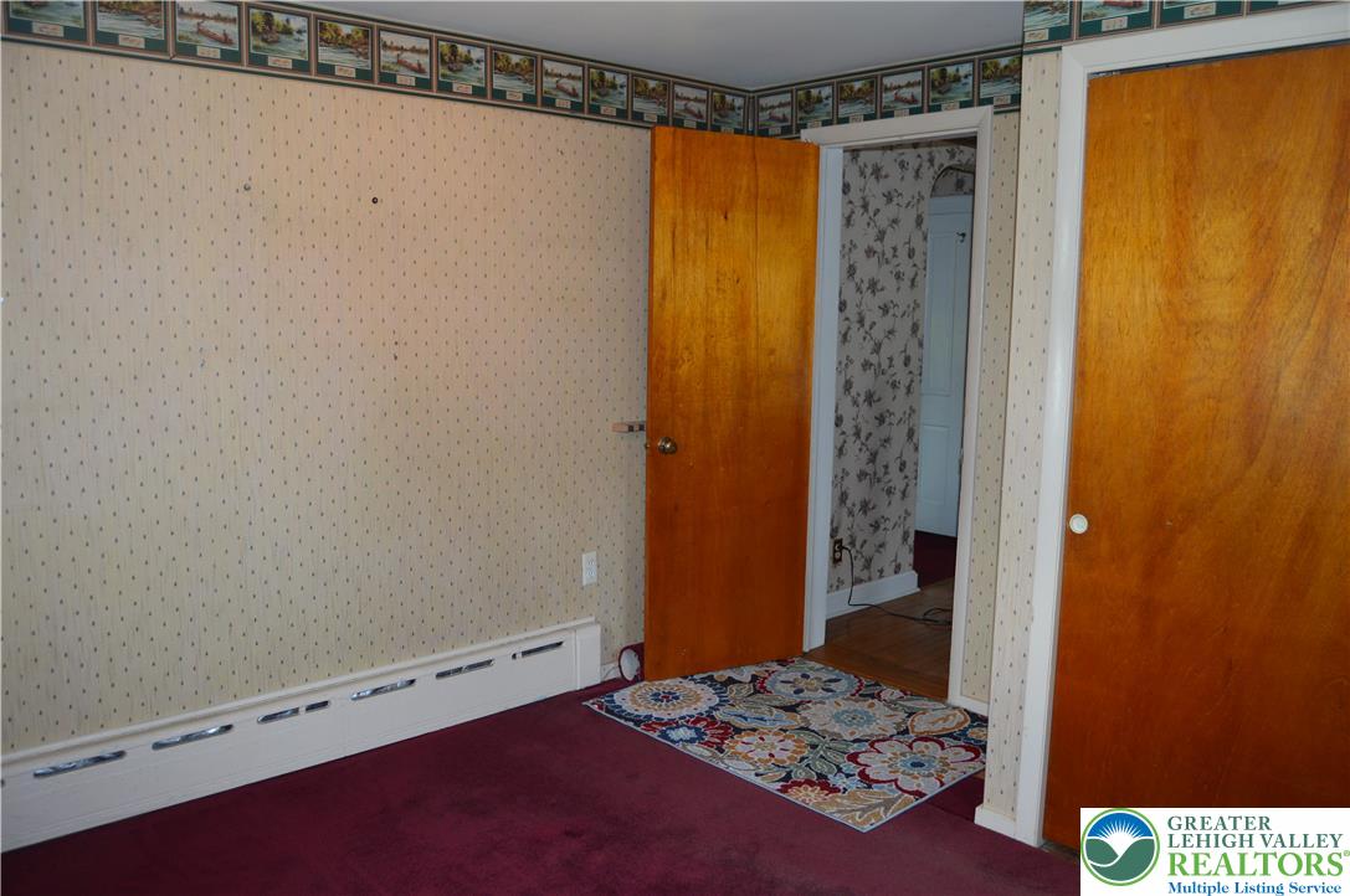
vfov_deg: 47.8
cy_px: 448
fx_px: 1011
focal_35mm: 27
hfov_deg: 67.4
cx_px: 675
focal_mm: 18
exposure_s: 1/60
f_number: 4
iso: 400
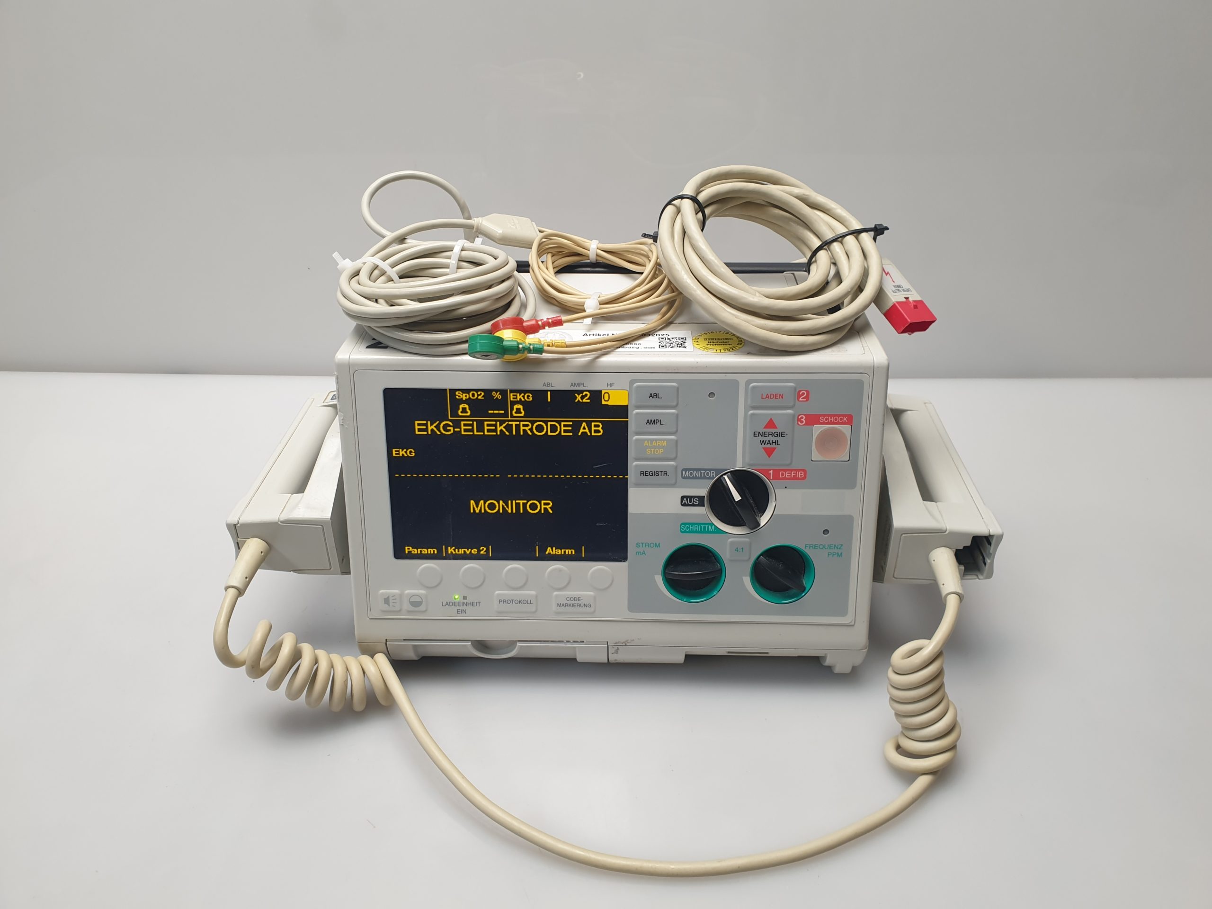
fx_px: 910
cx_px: 606
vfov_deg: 53.1
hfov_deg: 67.3
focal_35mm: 26
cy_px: 454
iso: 80
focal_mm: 4.3
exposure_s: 1/50
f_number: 2.4
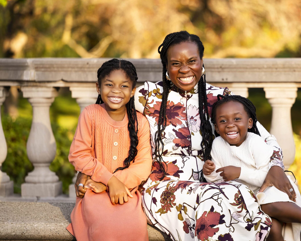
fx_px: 1212
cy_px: 121
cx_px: 180
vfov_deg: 11.4
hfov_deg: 14.2
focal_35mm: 136
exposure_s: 1/800
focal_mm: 120
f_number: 2.8
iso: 640
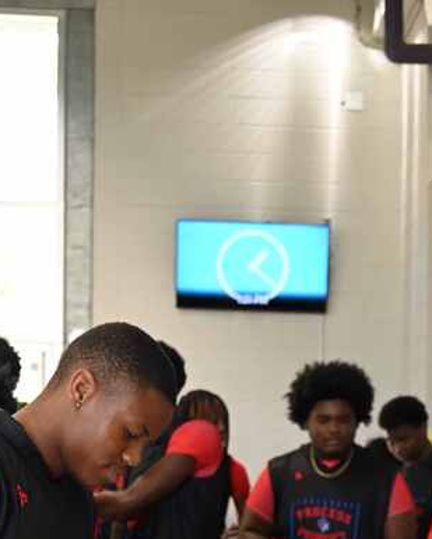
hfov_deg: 17.5
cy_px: 536
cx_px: 335
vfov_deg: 21.2
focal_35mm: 87
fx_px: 1390
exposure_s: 1/125
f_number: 4
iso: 1400
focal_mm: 35
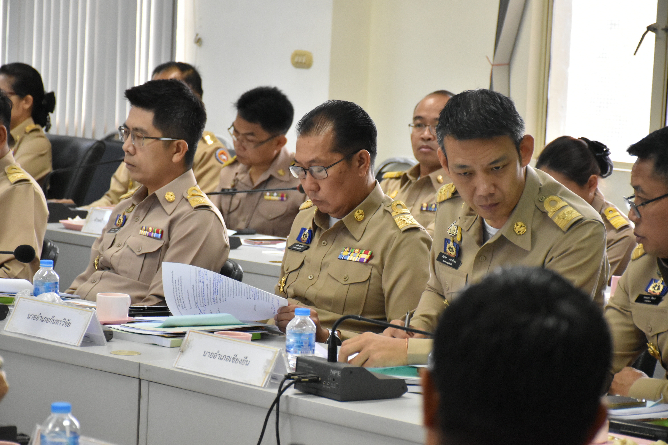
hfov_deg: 15.2
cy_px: 222
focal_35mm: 135
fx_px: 2505
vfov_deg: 10.2
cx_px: 334
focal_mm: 90
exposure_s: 1/125
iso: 3200
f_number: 5.3
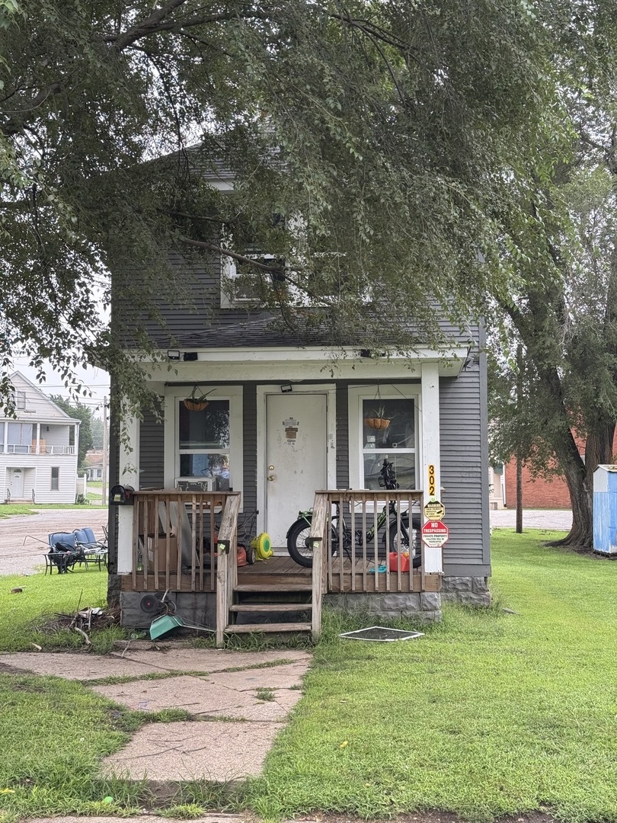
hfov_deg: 30.3
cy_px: 412
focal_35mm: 48
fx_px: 1141
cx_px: 308
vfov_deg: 39.7
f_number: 1.78
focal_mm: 6.76
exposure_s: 1/172
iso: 80
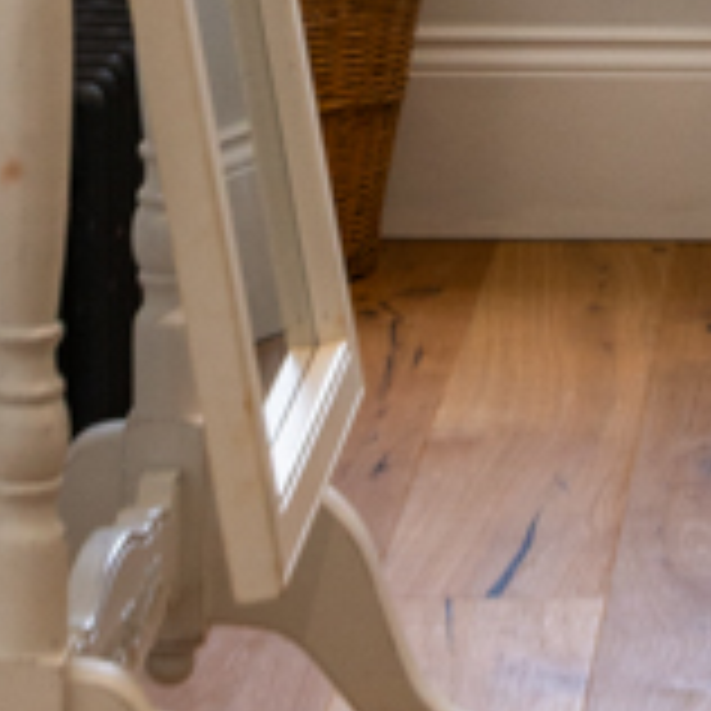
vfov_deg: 8.0
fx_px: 4787
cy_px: -781
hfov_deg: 8.4
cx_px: 734
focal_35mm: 206
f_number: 8
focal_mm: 30
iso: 320
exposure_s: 1/50
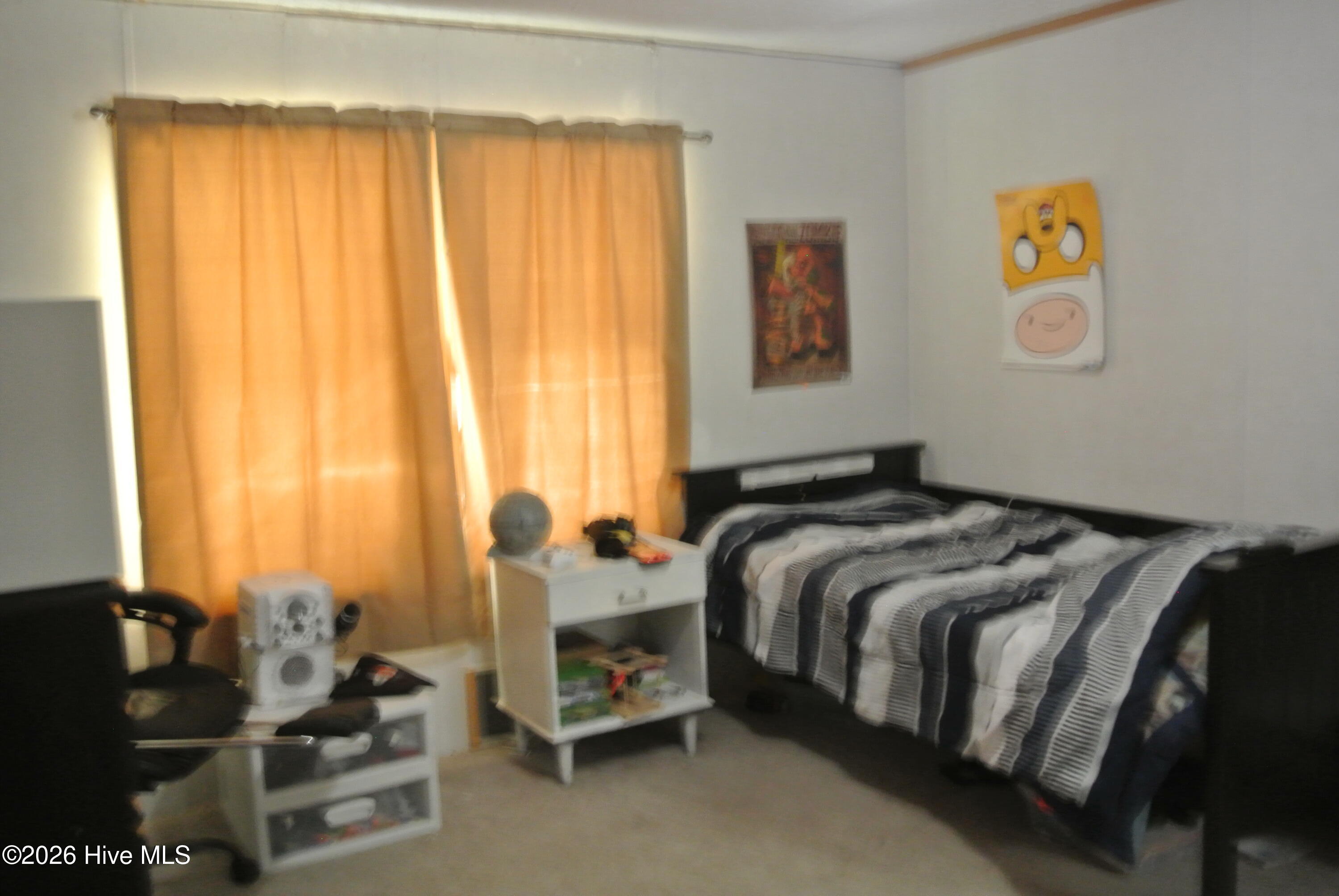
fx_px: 1154
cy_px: 448
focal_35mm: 31
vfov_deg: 42.4
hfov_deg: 60.2
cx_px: 670
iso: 800
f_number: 3.8
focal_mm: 11.8
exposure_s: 1/10
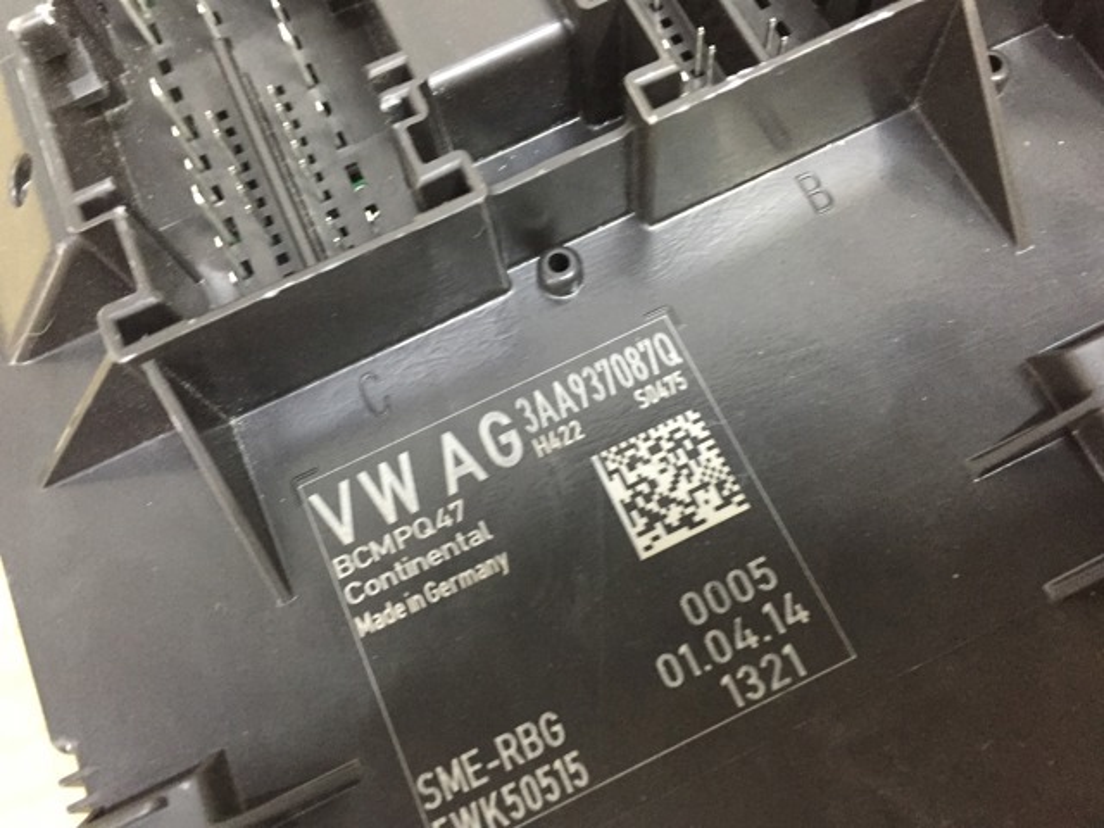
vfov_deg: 48.2
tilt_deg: -71.2
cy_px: 414
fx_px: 925
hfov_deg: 61.7
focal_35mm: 29
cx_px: 552
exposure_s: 1/25
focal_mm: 4.15
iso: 250
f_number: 2.2
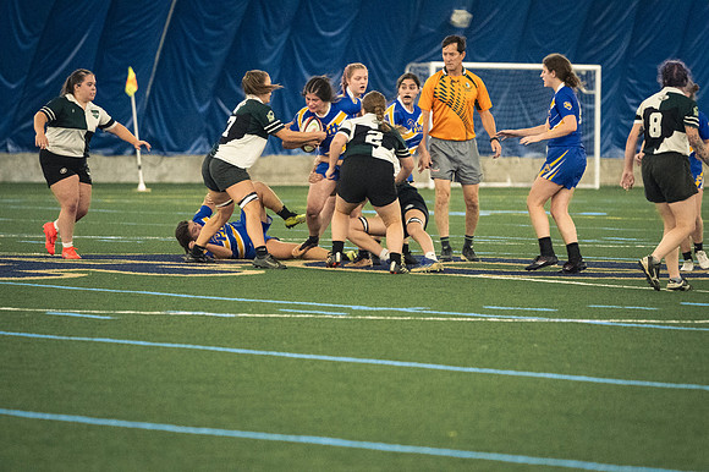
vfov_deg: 4.7
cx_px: 354
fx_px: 5747
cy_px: 236
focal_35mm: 292
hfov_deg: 7.1
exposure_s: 1/500
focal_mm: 195
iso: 9000
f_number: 2.8
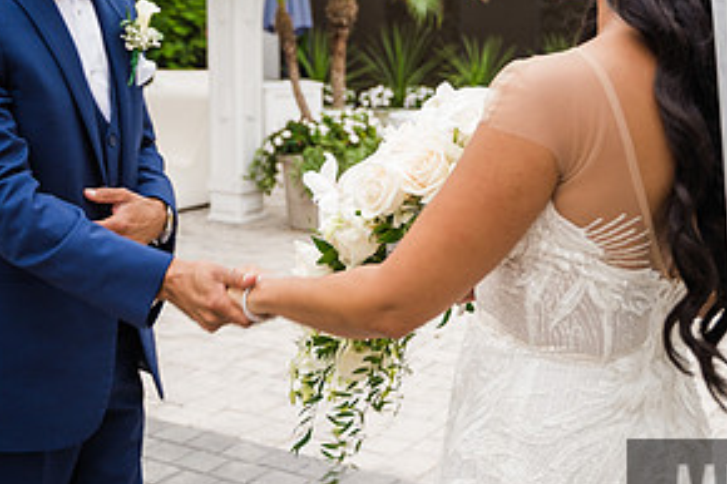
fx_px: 1130
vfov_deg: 23.9
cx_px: 348
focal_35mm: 56
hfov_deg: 35.7
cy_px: 112
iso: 100
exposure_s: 1/50
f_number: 2.8
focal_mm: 28
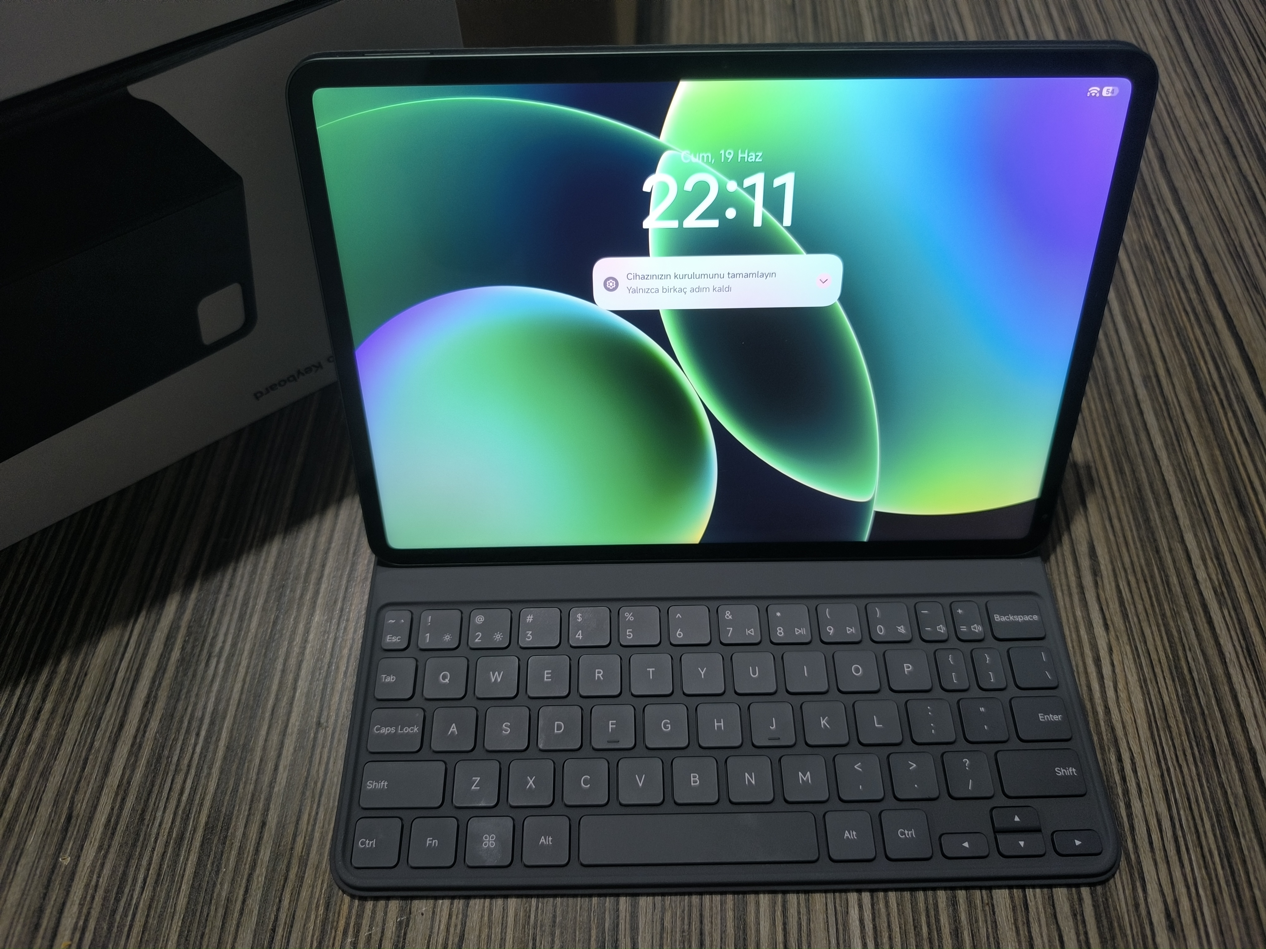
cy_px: 474
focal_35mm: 23
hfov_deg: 73.9
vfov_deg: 58.9
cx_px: 633
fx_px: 841
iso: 500
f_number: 1.65
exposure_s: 1/50
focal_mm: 6.14
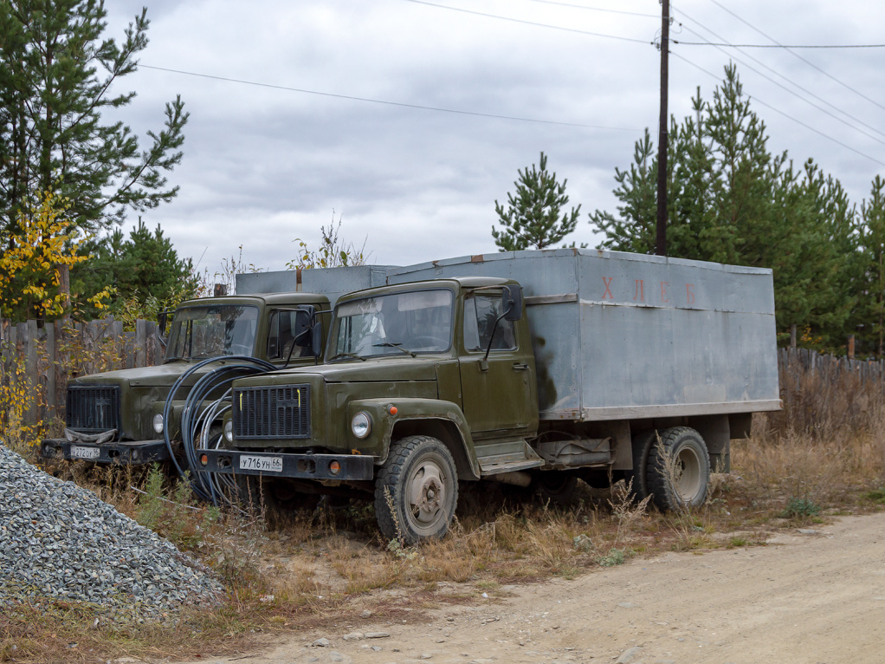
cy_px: 335
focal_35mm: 44
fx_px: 1125
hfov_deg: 42.9
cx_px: 413
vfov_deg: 32.9
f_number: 7.1
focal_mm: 26
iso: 100
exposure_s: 1/100
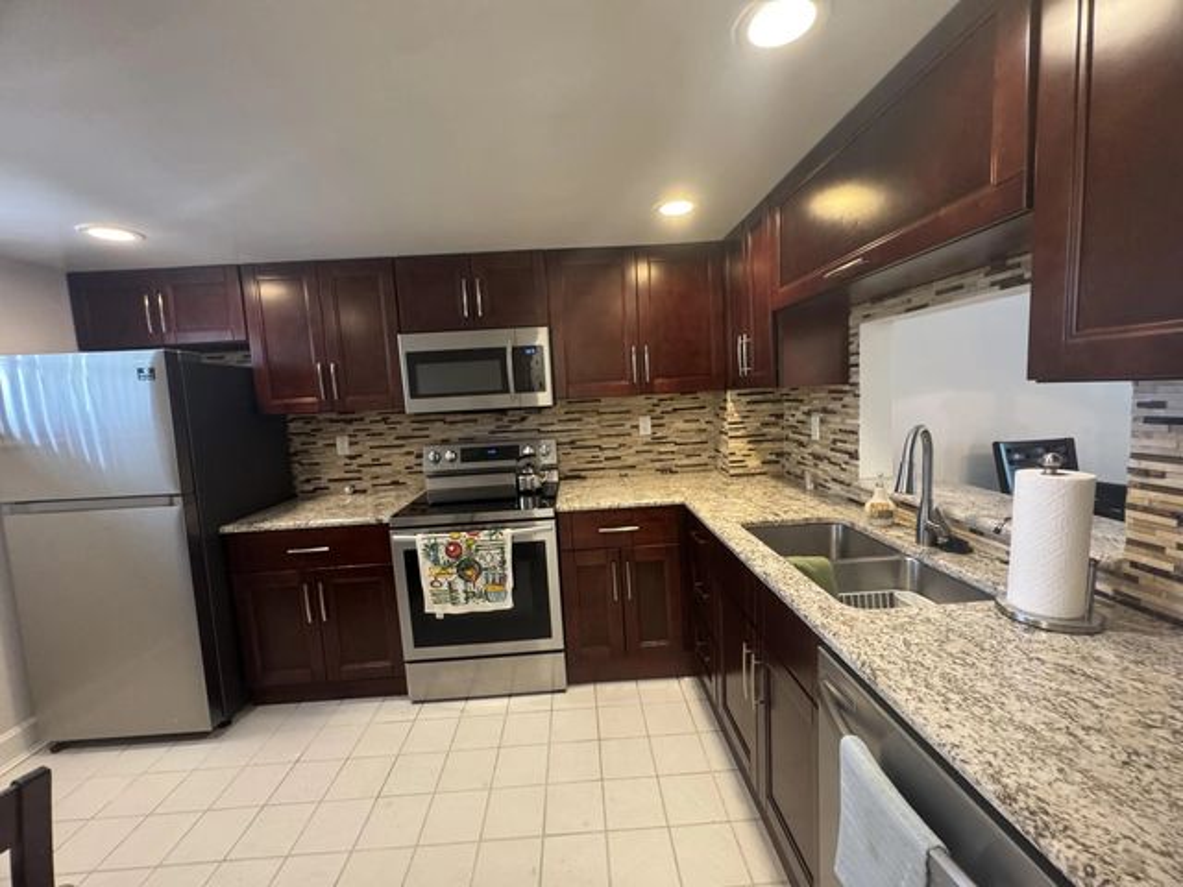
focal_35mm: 14
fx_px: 478
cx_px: 592
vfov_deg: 85.7
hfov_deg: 102.1
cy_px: 444
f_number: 2.2
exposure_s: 1/60
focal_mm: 2.22
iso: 640
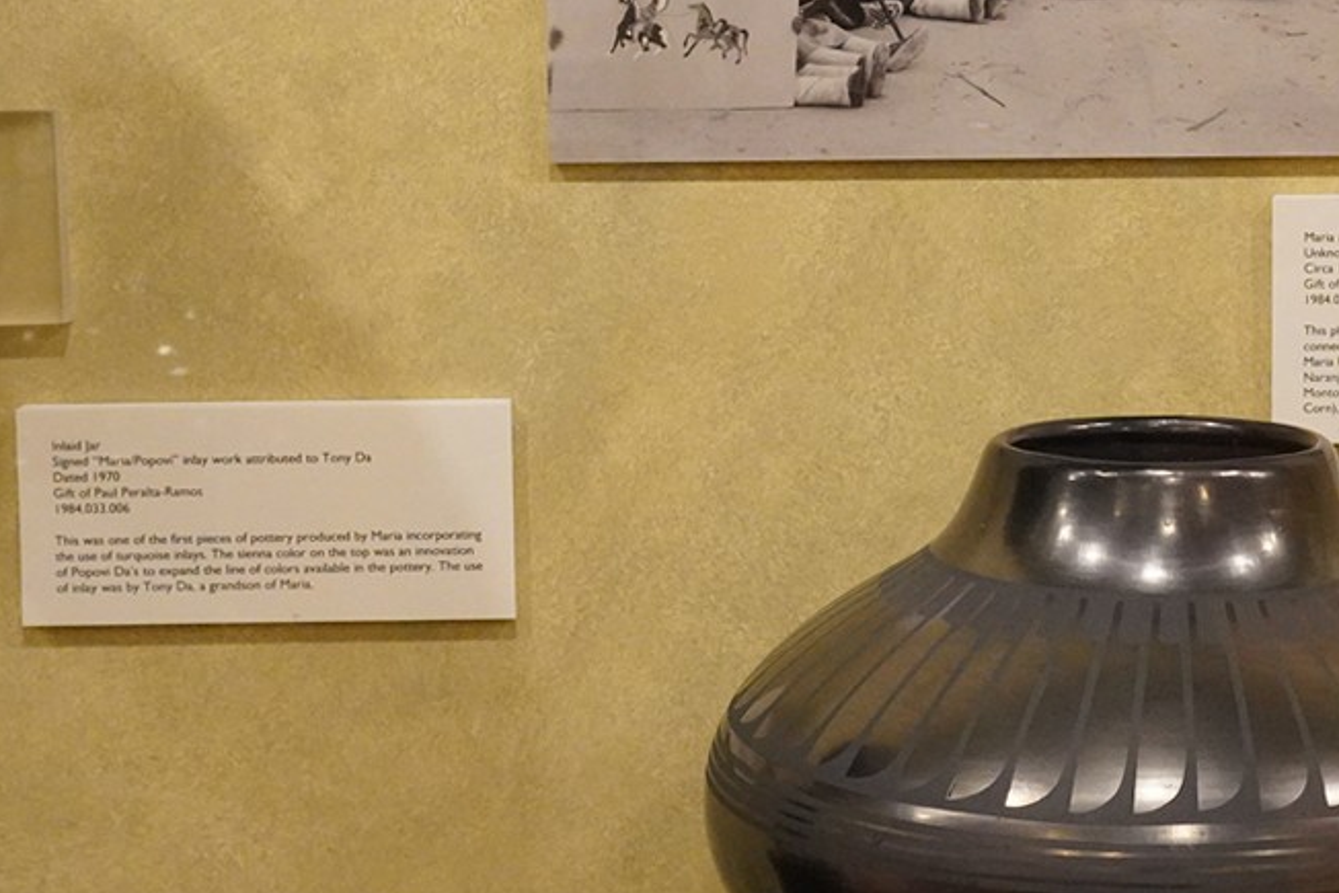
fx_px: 3311
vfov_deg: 15.3
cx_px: 1160
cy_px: 314
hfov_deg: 22.4
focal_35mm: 89
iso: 6400
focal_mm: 29
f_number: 7.1
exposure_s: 1/100
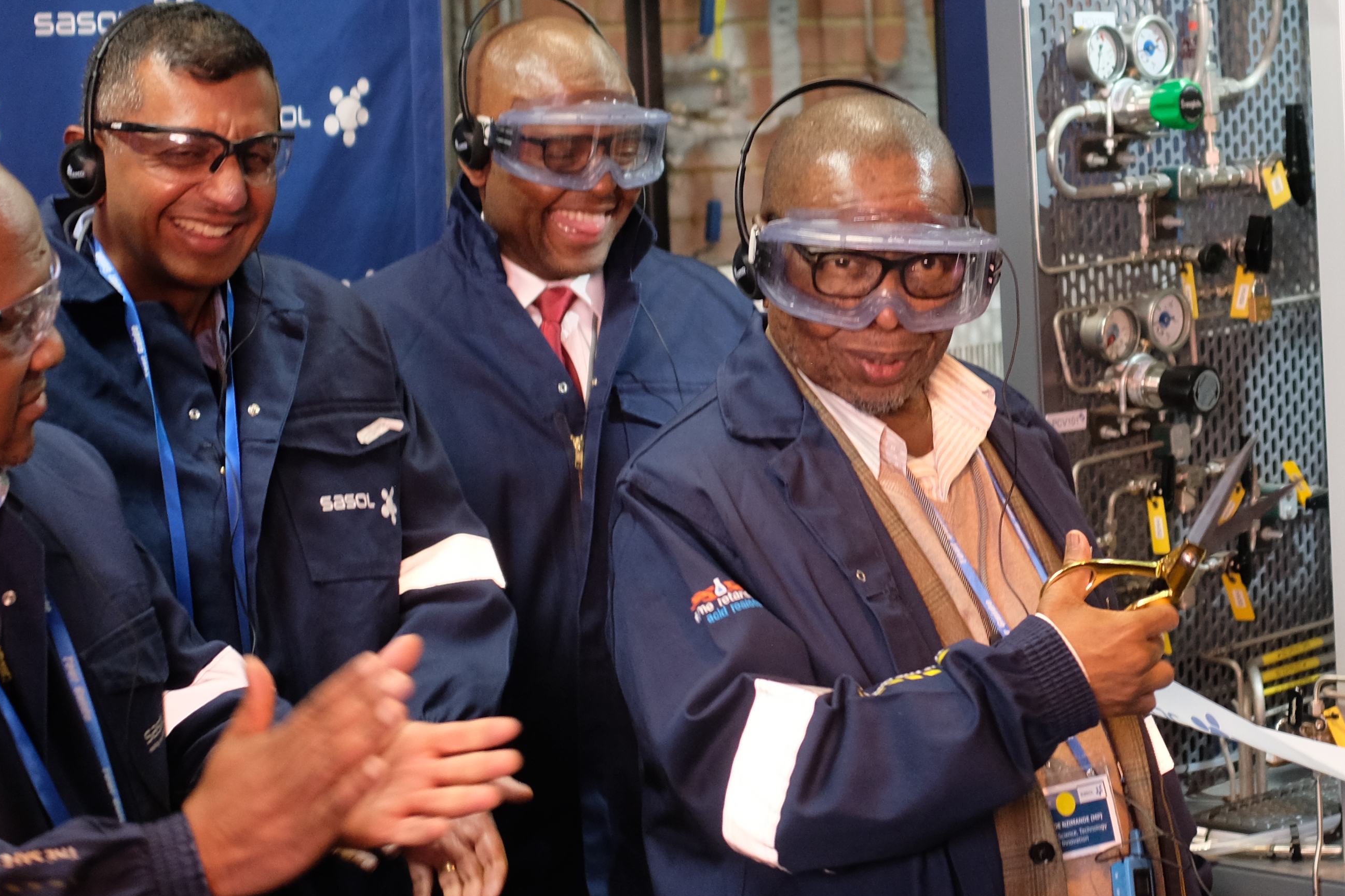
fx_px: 3287
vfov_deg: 15.5
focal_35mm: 88
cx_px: 1121
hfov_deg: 22.7
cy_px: 246
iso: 800
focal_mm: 25
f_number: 1.7
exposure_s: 1/90
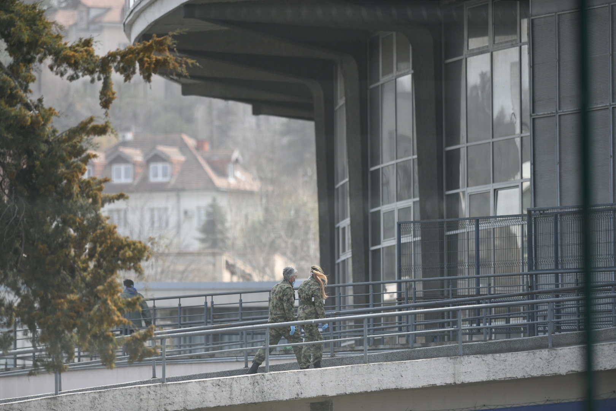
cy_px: 206
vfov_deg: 4.6
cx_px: 308
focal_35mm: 300
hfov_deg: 6.9
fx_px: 5133
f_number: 2.8
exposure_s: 1/8000
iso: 1000
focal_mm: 300
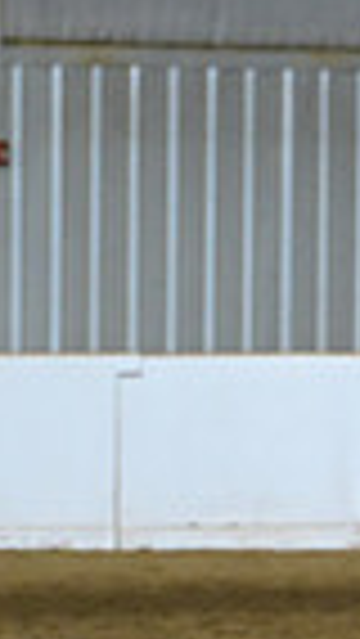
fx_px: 11272
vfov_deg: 3.2
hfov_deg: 1.8
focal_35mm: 665
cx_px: 1184
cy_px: 641
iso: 5000
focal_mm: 155
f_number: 7.1
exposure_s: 1/200
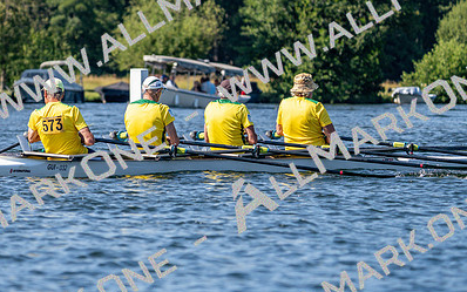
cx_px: 131
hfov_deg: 6.6
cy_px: 123
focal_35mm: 318
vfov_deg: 4.1
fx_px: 4048
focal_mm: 214
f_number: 5.6
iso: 250
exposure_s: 1/1600
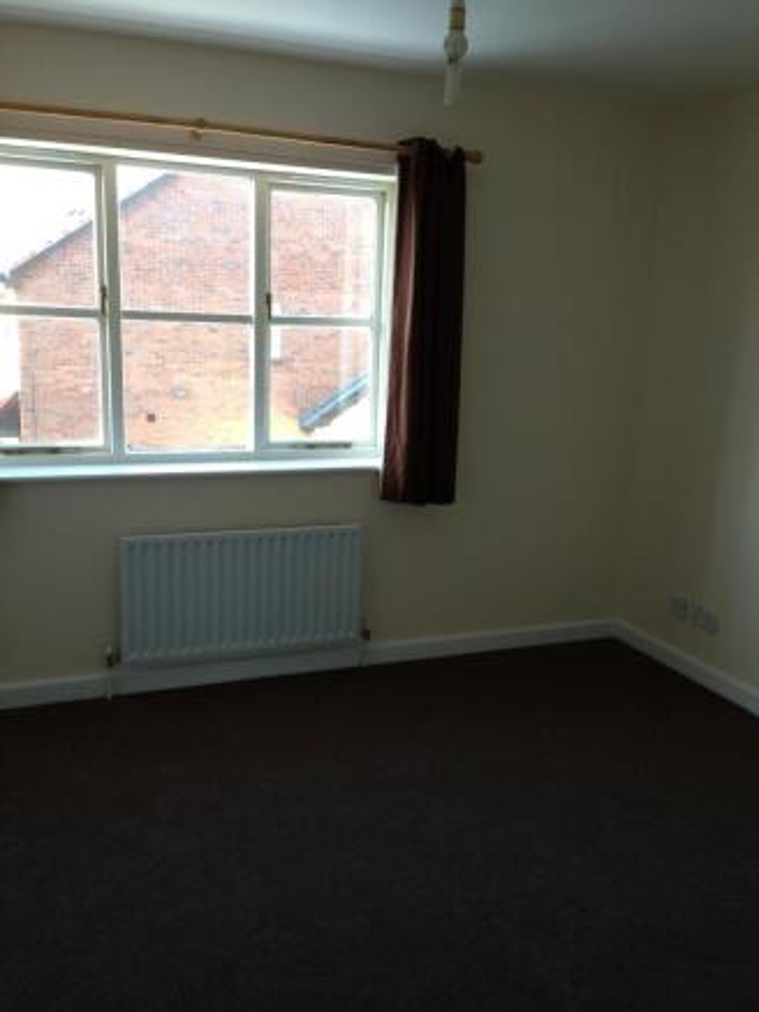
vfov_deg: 55.3
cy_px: 506
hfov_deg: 43.0
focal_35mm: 33
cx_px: 380
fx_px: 964
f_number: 2.4
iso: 80
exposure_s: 1/60
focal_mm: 4.12
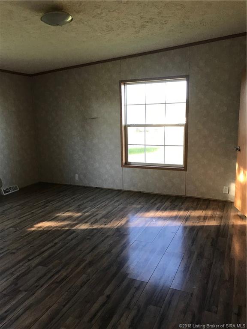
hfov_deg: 49.7
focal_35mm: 28
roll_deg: +1.8
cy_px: 164
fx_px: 266
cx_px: 124
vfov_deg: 63.4
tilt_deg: -9.9
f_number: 1.8
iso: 25
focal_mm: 3.99
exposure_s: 1/30
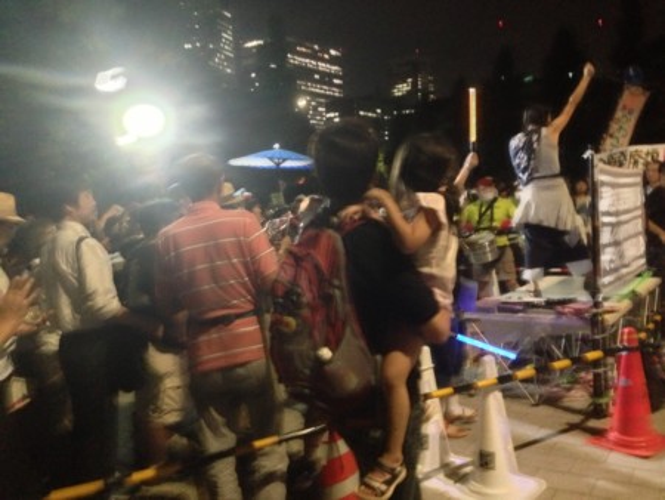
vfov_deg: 43.0
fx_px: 634
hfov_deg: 55.3
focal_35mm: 33
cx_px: 332
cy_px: 250
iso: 800
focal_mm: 4.13
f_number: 2.4
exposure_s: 1/15
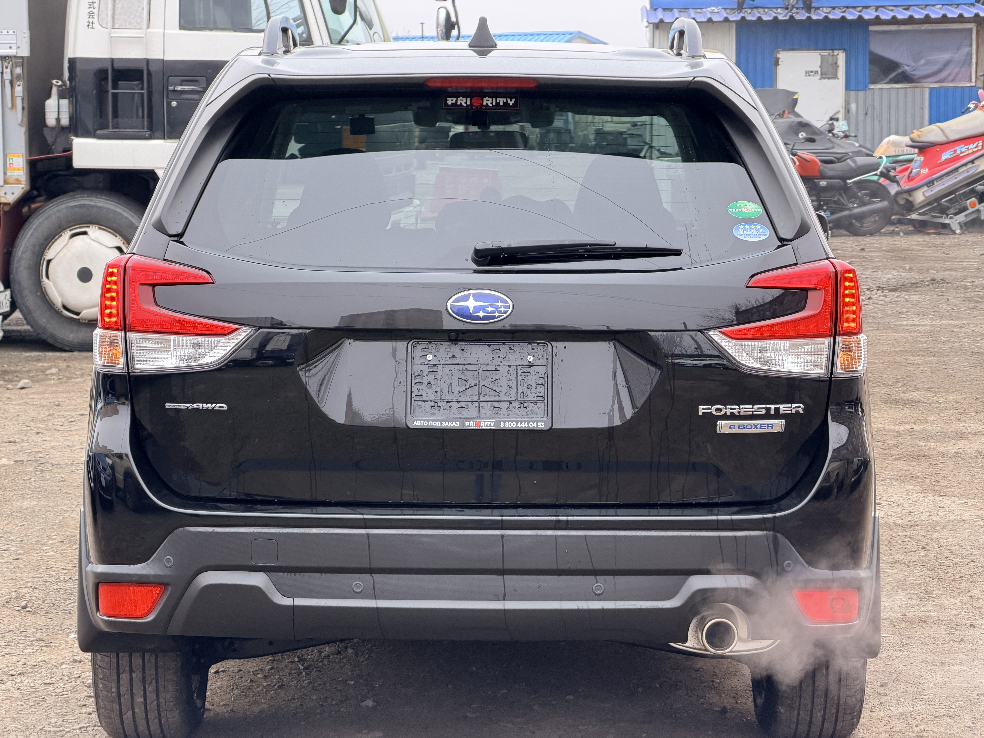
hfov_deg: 19.6
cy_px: 369
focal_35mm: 100
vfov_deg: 14.8
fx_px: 2843
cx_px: 492
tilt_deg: -5.4
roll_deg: +0.7
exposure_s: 1/121
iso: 125
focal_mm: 16.89
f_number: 2.8
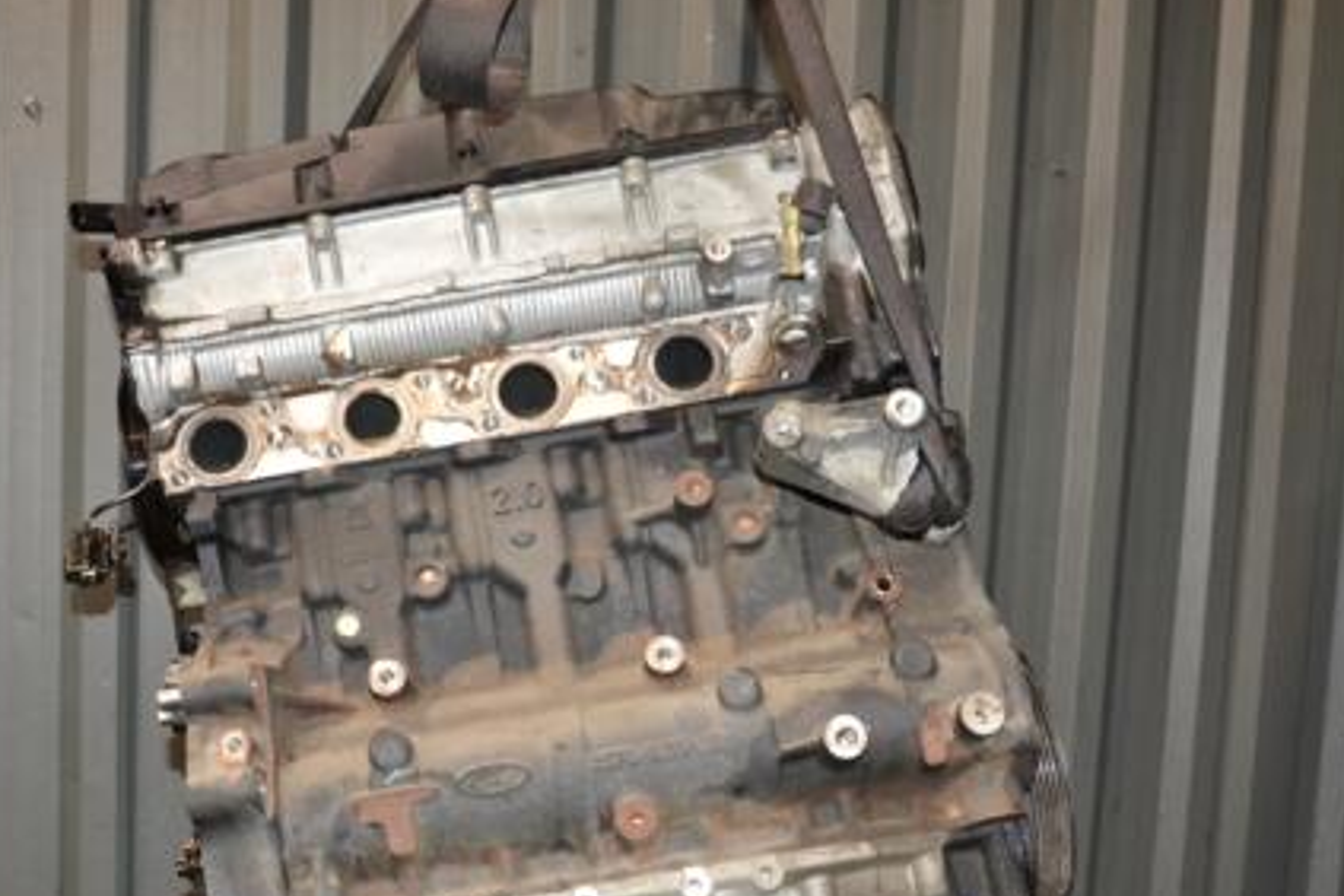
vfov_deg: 29.8
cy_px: 610
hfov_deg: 43.5
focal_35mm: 45
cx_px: 508
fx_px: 1669
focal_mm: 21
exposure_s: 1/60
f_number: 5
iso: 800
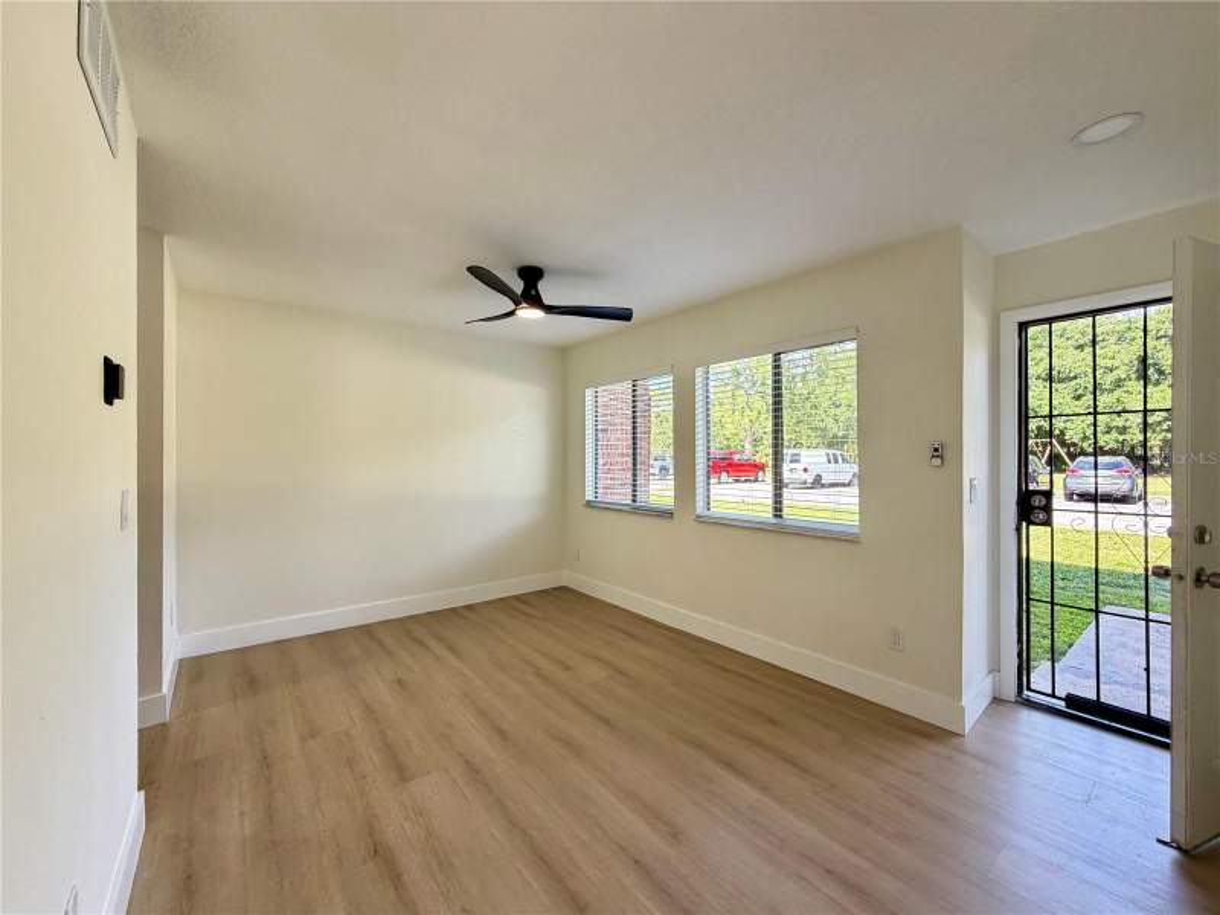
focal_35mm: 14
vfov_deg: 85.7
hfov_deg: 102.1
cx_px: 610
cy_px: 458
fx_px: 493
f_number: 2.2
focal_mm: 2.22
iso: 200
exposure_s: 1/121
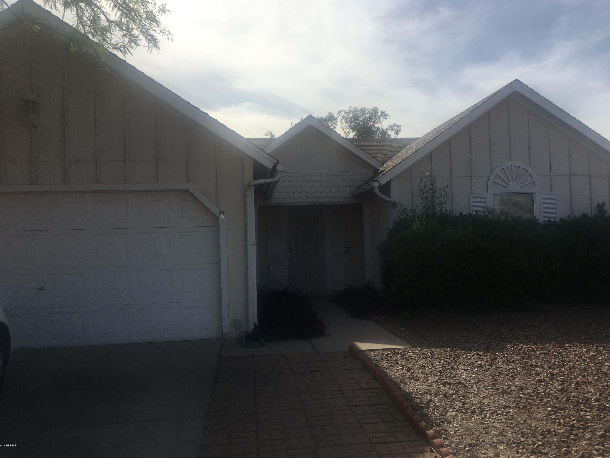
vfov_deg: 46.8
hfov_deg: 60.0
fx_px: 529
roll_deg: +0.4
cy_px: 223
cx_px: 312
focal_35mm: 30
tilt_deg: +4.7
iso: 25
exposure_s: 1/2481
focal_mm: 4.15
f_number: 2.2
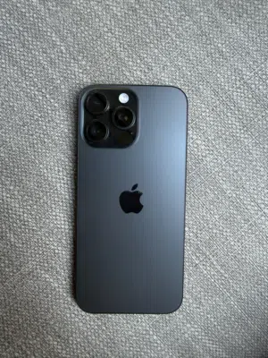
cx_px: 134
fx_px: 248
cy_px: 179
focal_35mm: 24
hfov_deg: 56.8
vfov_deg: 71.6
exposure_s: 1/50
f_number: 2.2
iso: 200
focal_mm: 2.22
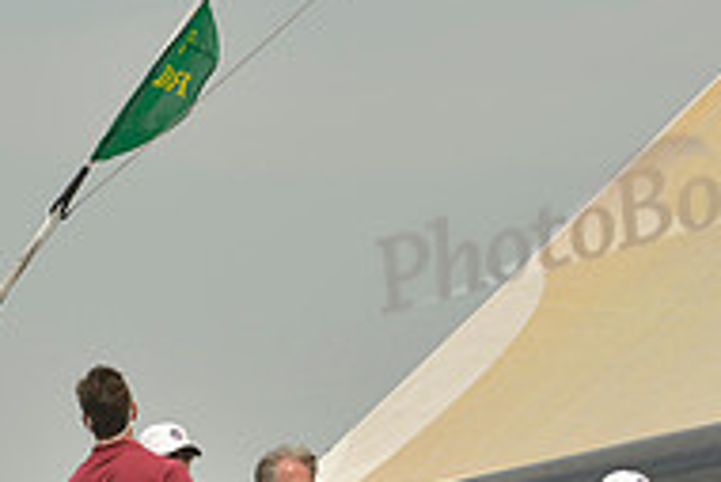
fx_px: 14711
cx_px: 182
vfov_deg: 1.9
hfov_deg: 2.8
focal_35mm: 734
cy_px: 465
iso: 280
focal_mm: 240
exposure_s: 1/1250
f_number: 7.1
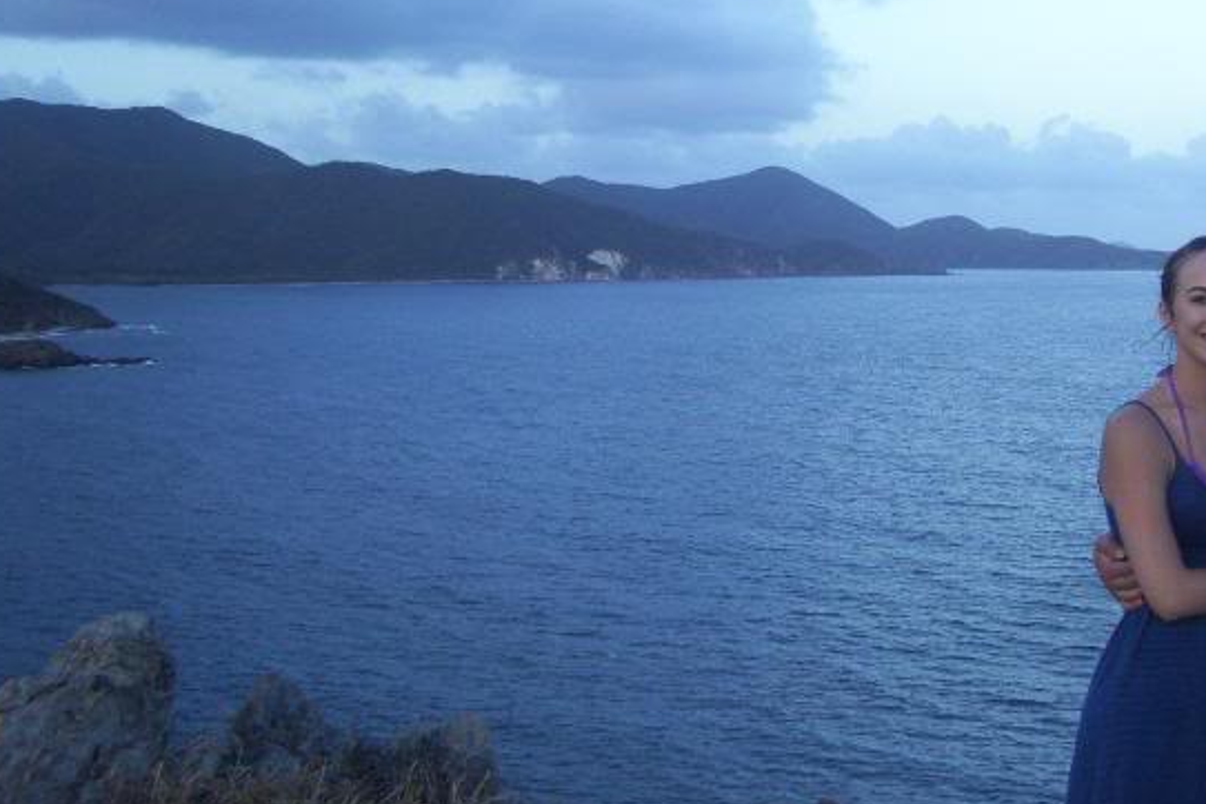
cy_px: 311
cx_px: 783
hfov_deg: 36.0
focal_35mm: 55
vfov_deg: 24.6
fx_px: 1842
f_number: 2.7
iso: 200
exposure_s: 1/500
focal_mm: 6
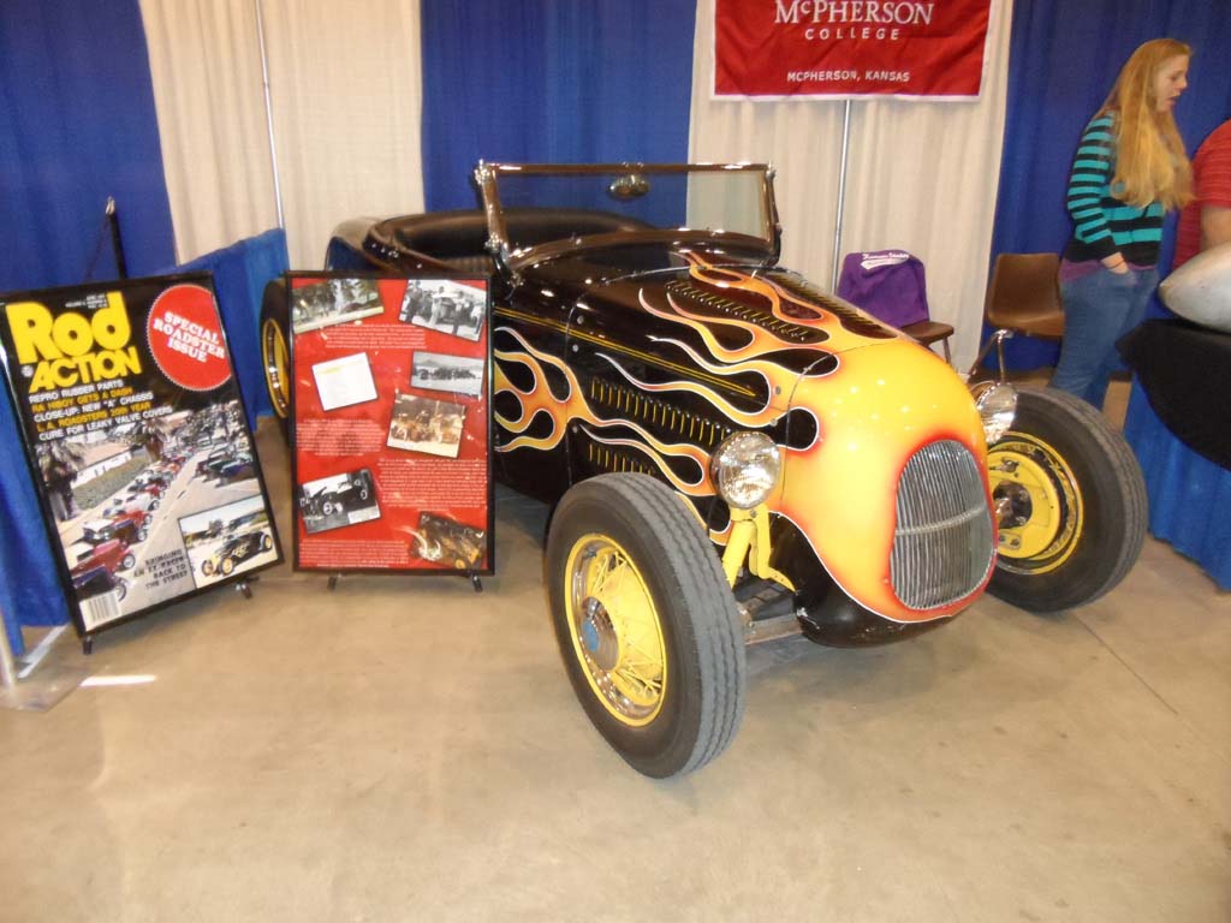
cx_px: 616
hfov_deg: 71.6
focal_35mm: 24
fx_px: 853
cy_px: 462
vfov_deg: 56.8
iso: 640
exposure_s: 1/30
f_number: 3.2
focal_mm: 4
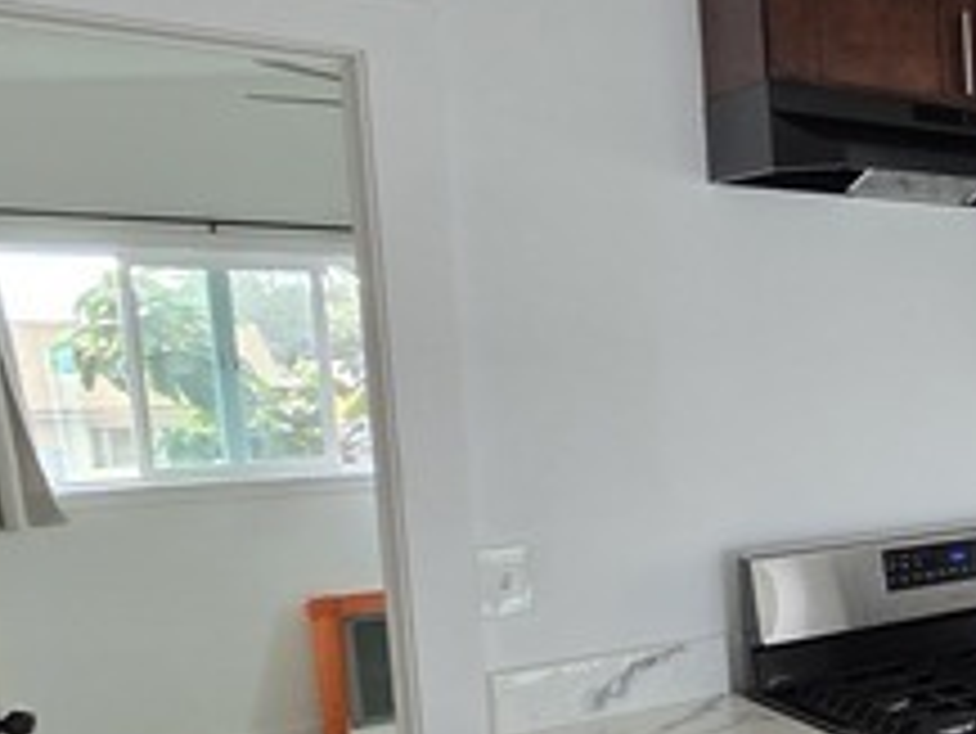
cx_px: 1464
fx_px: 1128
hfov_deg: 29.0
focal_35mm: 40
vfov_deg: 35.6
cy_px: 491
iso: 250
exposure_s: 1/60
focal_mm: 2.2
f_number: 2.2
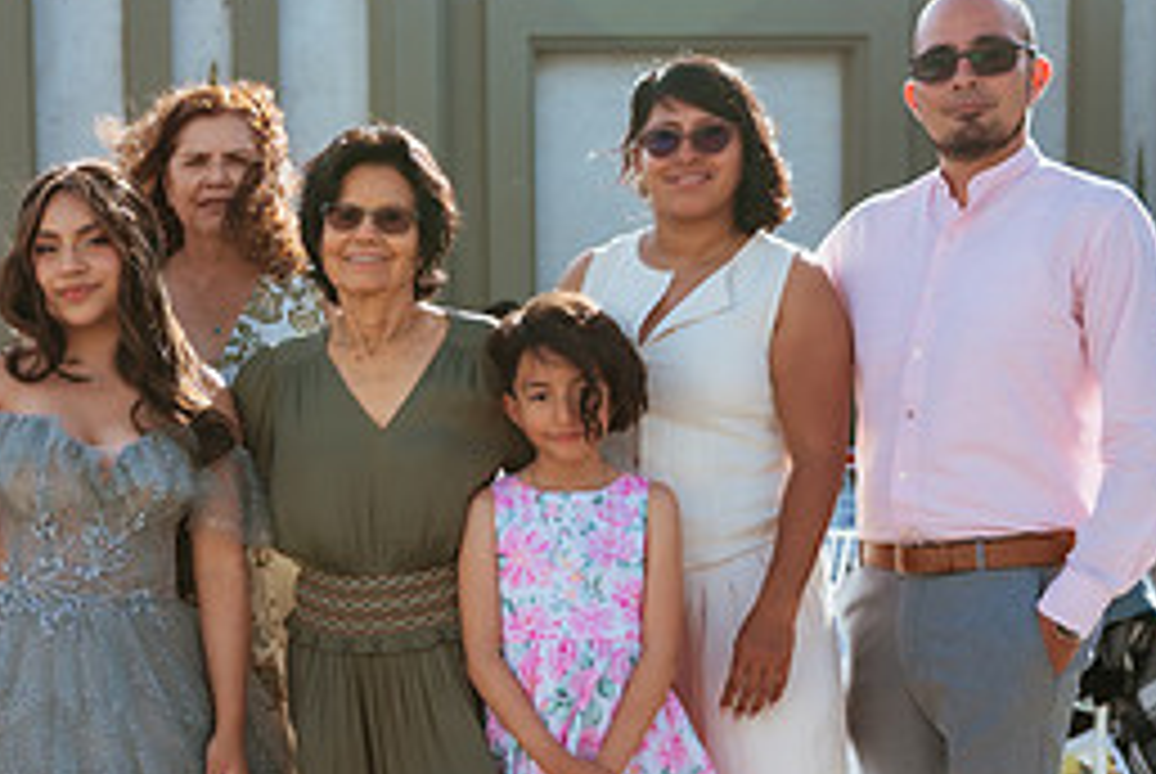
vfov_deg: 18.8
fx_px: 2315
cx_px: 60
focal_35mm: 72
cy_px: 613
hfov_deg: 26.8
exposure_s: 1/1250
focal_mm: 31
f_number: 2.8
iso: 100
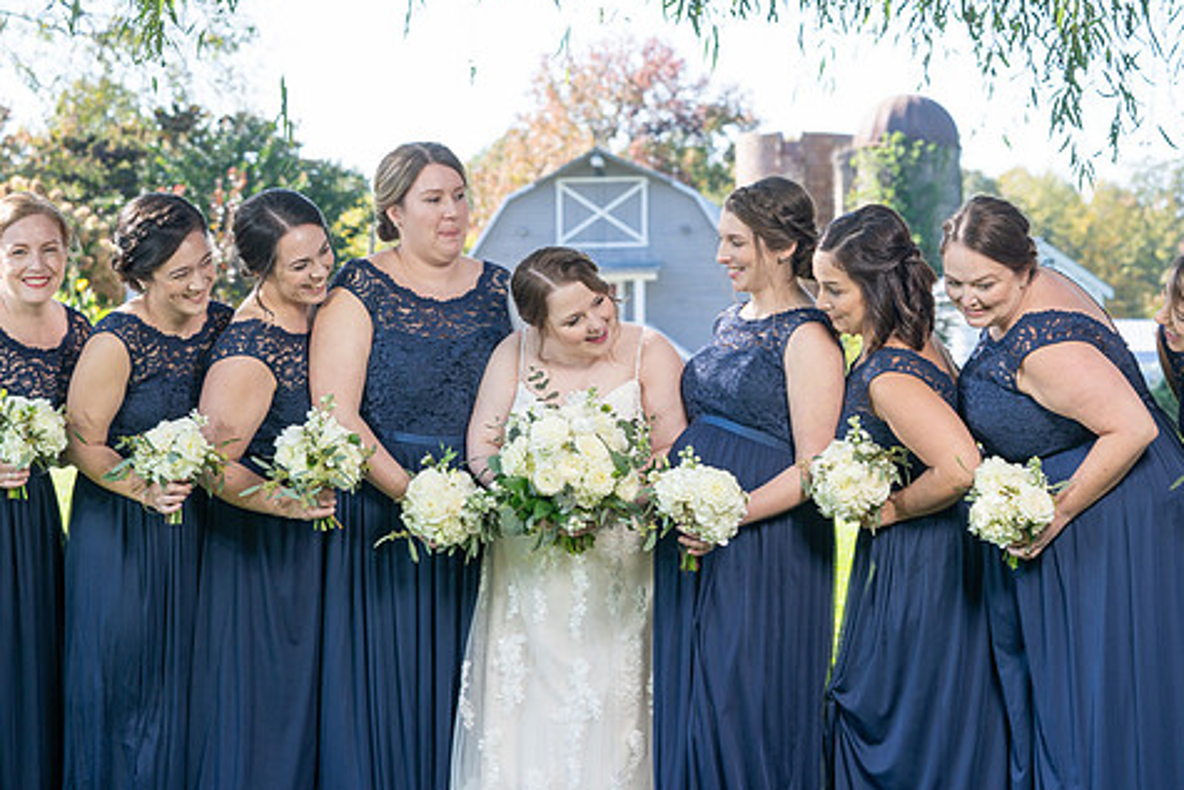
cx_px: 683
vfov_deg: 14.0
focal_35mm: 98
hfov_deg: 20.8
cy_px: 317
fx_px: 3224
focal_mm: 75
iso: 200
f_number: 5.6
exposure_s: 1/200
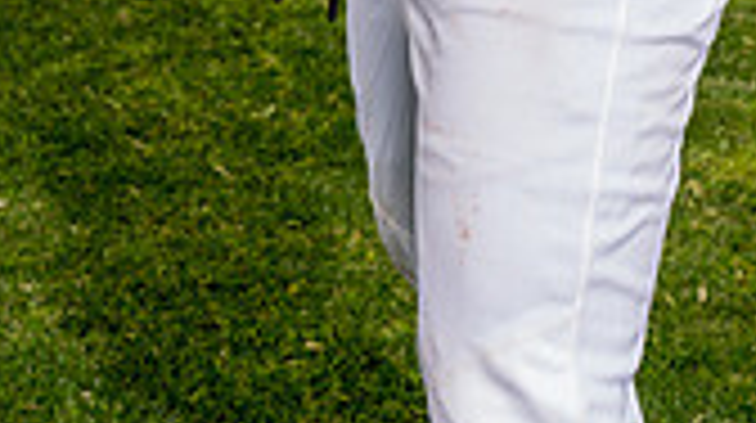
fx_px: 3824
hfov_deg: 11.3
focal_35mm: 191
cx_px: 441
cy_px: -558
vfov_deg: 6.1
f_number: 7.1
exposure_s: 1/800
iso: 400
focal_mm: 68
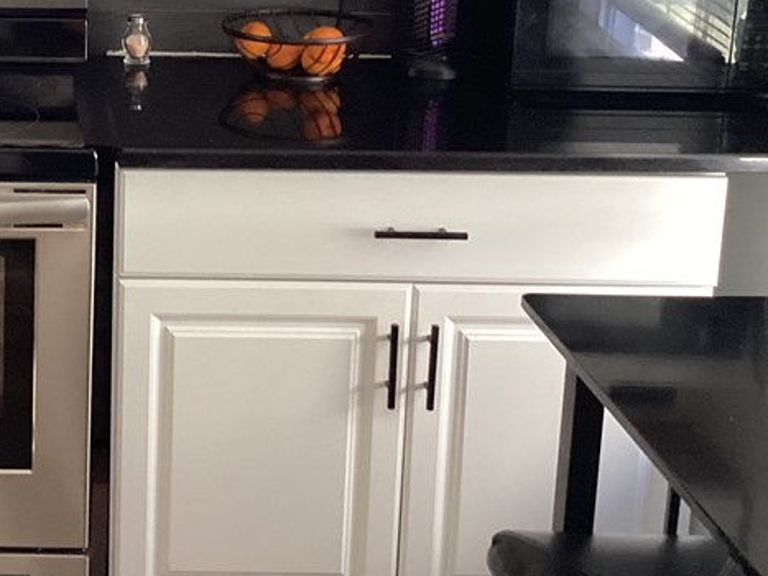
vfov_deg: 21.2
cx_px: 31
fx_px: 1508
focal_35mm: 68
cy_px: 74
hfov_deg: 27.2
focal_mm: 3.3
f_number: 2.4
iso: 200
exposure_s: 1/50
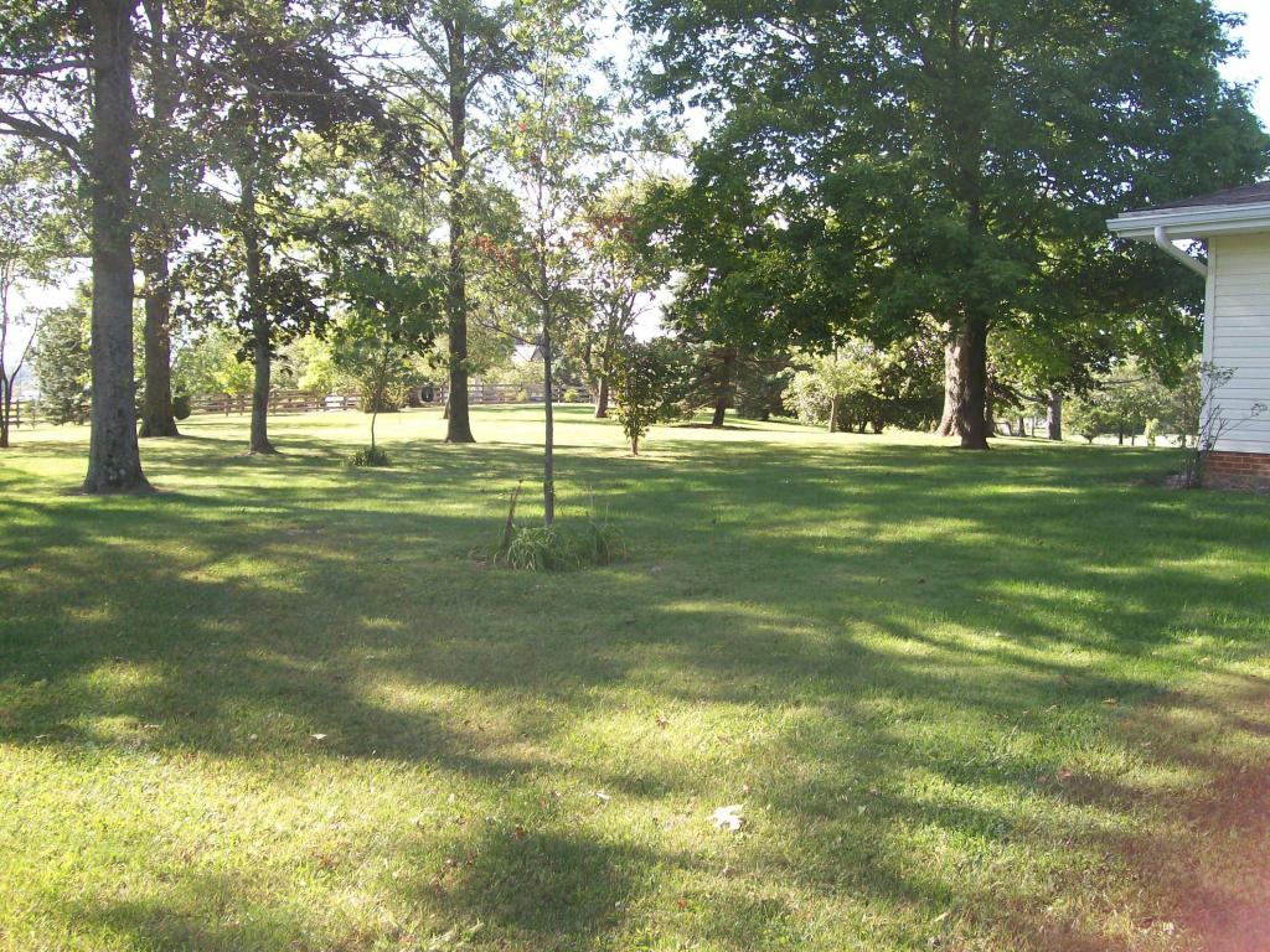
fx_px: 1321
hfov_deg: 51.4
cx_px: 635
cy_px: 476
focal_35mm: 36
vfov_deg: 39.7
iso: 80
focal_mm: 6
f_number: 2.7
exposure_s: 1/258
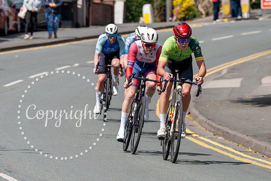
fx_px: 3327
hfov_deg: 4.7
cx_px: 171
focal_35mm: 442
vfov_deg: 3.1
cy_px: 85
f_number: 5.6
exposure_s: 1/1000
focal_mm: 200
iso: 250
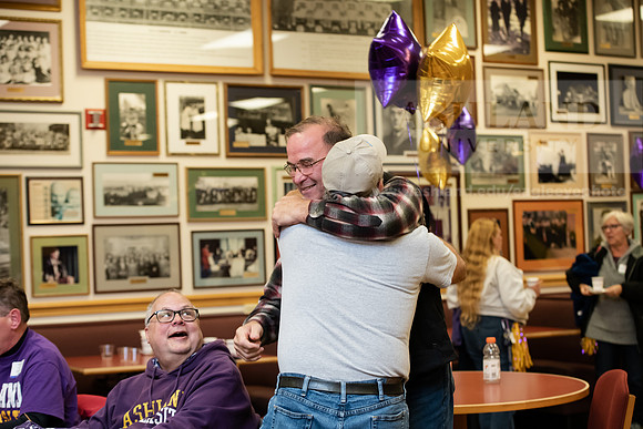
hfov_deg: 28.8
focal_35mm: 70
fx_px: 1251
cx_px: 322
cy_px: 214
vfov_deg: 19.5
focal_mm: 70
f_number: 4
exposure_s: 1/160
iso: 1600
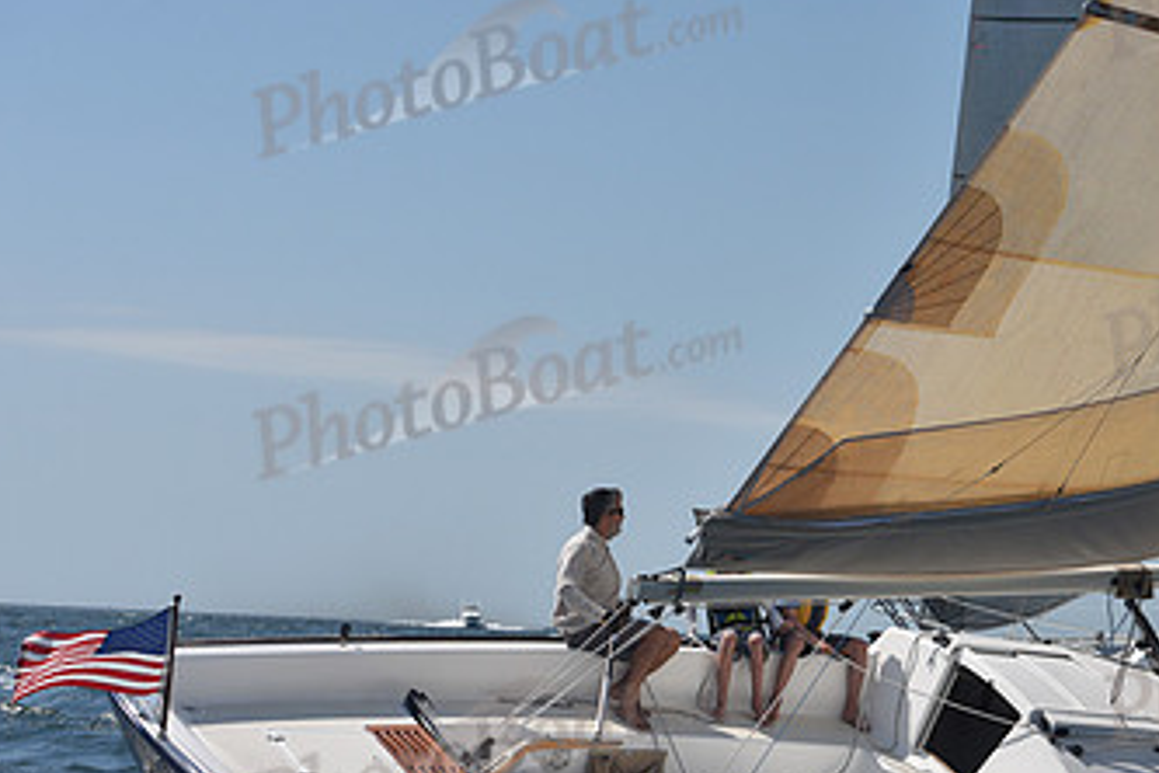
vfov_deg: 11.2
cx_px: 926
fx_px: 3927
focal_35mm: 122
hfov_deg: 16.7
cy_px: 521
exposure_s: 1/1000
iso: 250
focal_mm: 70
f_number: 6.3
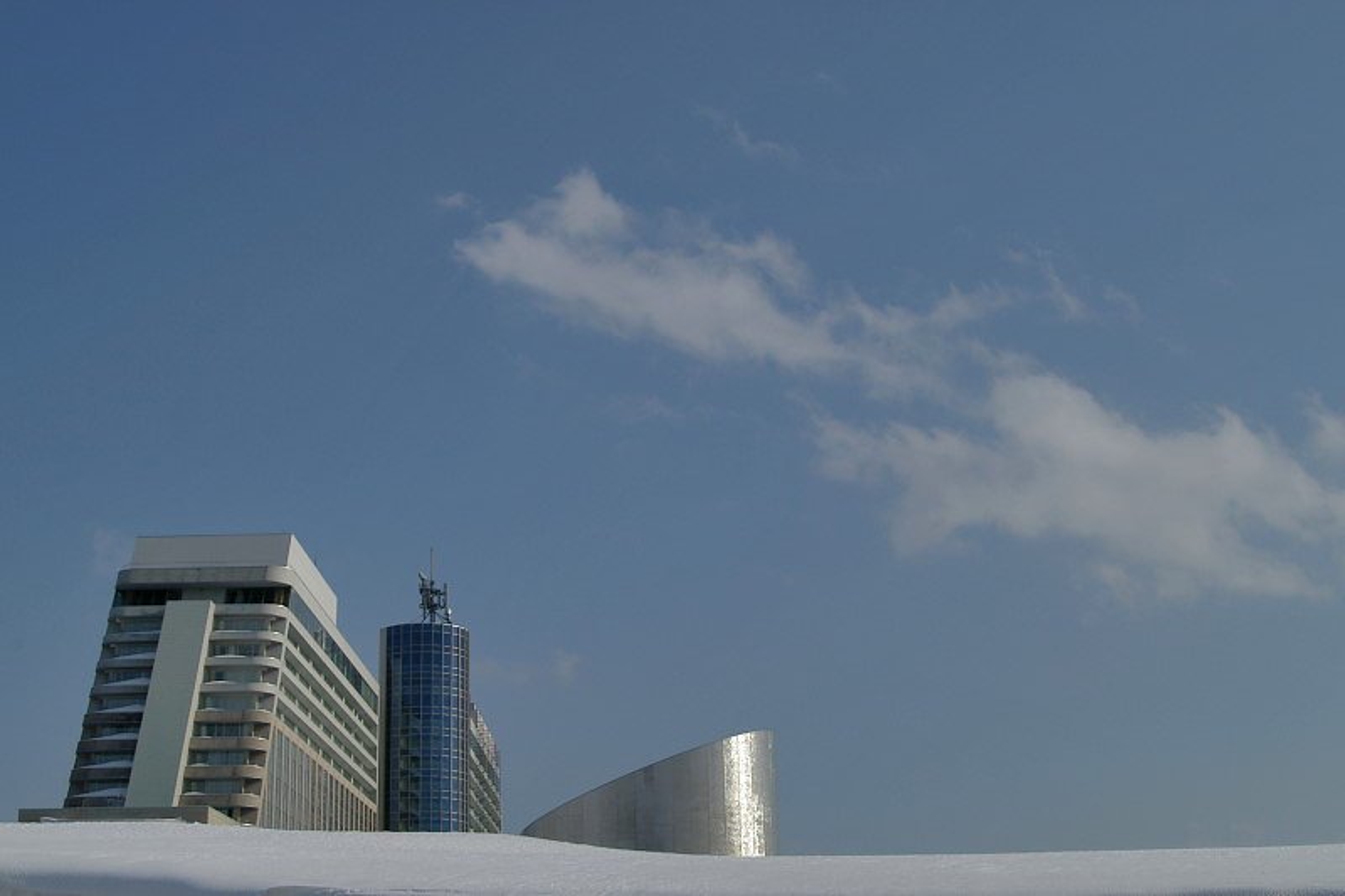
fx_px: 1569
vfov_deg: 31.9
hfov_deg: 46.4
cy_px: 448
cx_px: 672
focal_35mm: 42
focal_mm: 28
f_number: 10
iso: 200
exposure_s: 1/800
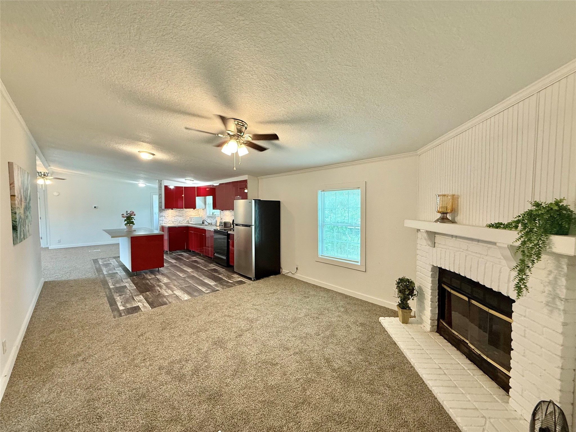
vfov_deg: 85.7
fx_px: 233
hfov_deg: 102.1
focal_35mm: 14
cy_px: 216
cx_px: 288
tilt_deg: -2.2
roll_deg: -0.5
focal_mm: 2.22
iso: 200
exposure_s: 1/60
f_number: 2.2
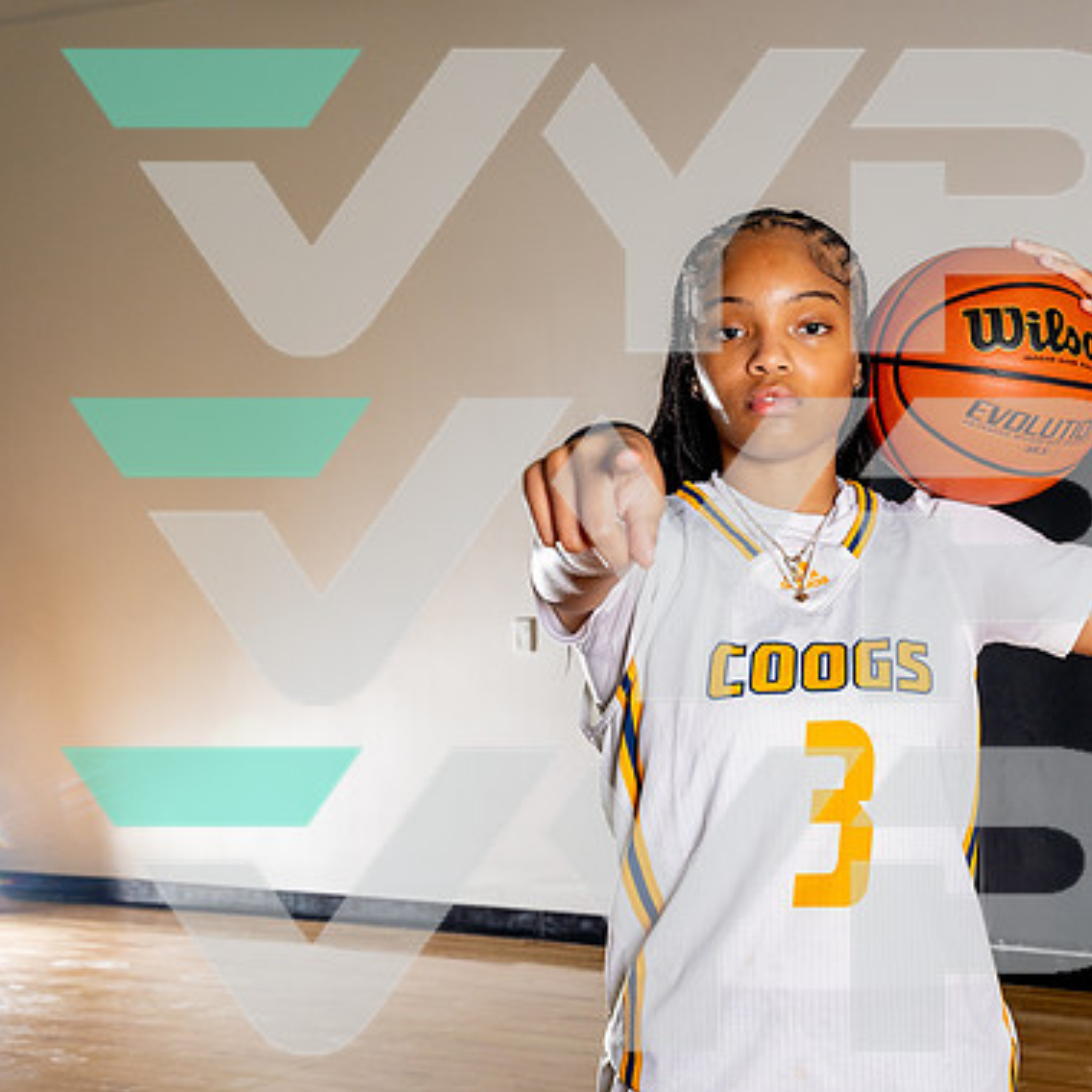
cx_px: 804
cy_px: 552
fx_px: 2177
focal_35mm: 61
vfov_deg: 28.2
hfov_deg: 27.8
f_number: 8
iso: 640
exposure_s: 1/200
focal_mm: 46.9
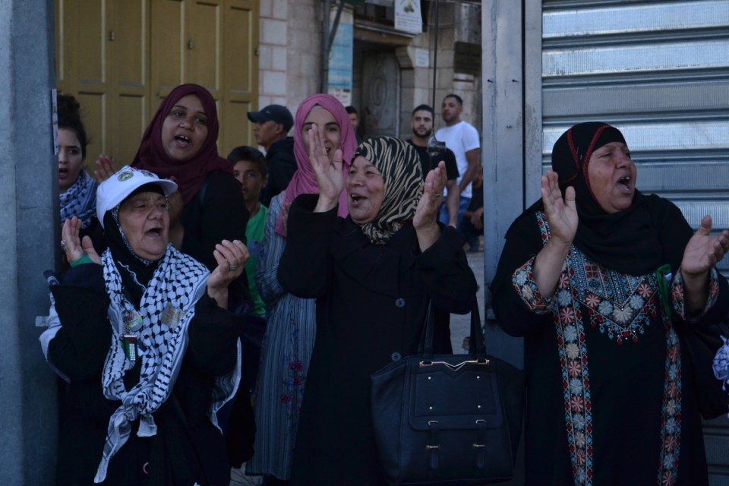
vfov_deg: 22.6
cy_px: 243
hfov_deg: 33.4
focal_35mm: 60
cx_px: 364
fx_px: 1215
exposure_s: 1/1000
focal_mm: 40
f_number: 5.3
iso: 800
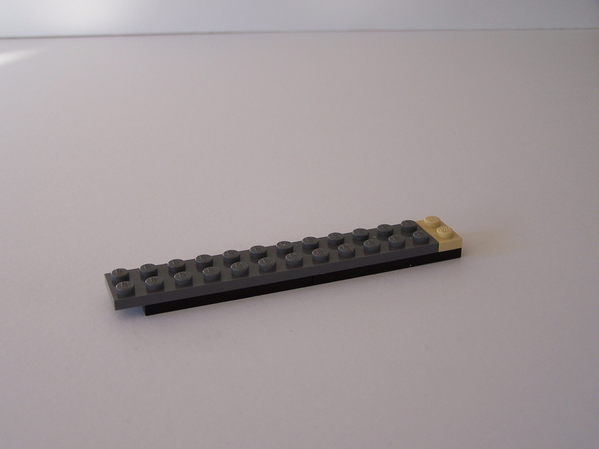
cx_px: 300
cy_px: 224
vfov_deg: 28.6
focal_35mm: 51
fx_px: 883
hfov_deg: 37.5
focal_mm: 8.5
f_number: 3
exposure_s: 1/45
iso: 80
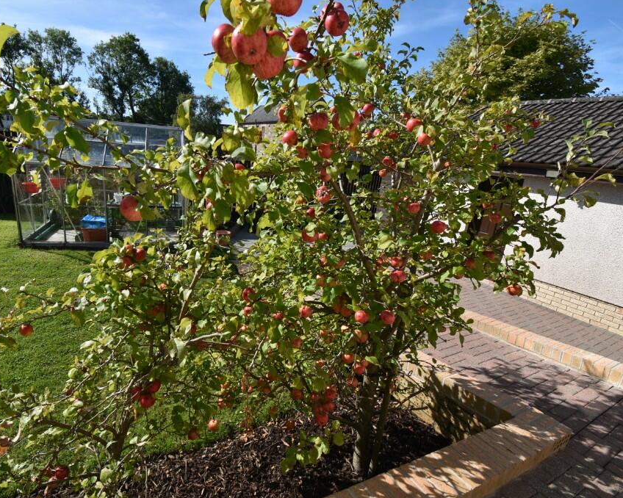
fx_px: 313
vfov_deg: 77.0
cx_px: 259
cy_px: 249
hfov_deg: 88.9
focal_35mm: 17
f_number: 8
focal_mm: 10
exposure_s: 1/250
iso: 100
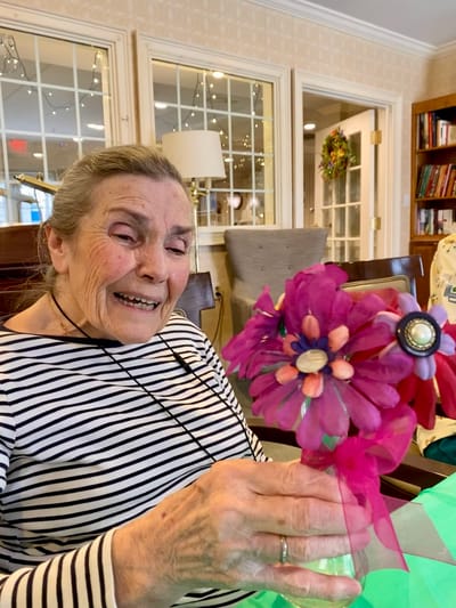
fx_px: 456
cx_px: 228
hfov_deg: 53.1
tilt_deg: -7.8
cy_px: 304
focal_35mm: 26
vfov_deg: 67.3
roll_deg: +1.4
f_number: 1.8
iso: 250
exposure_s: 1/60
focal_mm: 4.25
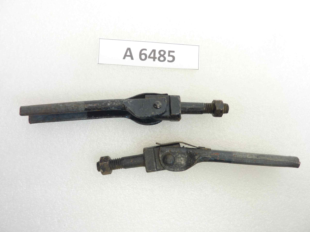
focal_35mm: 25
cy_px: 116
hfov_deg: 69.4
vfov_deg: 54.9
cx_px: 155
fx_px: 224
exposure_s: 1/10
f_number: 3.3
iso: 80
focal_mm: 4.1
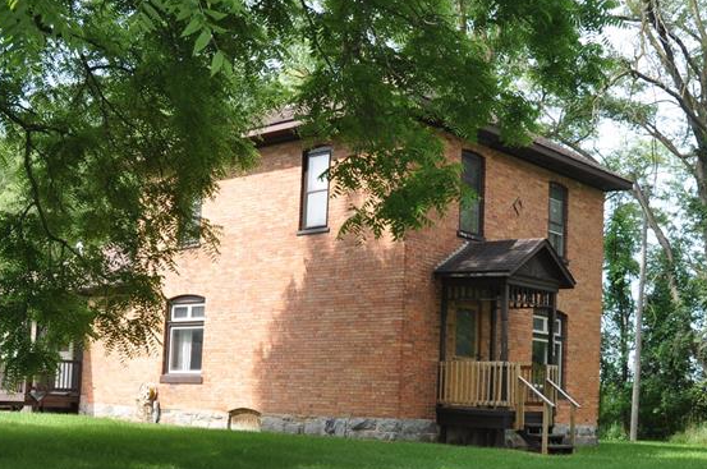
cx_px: 416
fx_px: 981
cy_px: 346
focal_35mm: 50
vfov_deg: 26.6
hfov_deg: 39.5
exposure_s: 1/200
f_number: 5.6
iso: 200
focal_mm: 18
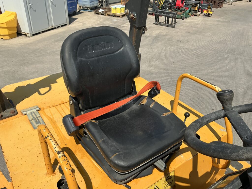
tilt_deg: -30.8
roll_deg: -0.7
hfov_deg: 63.4
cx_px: 126
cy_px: 94
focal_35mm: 28
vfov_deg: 49.7
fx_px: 204
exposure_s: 1/2320
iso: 25
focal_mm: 3
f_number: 1.8
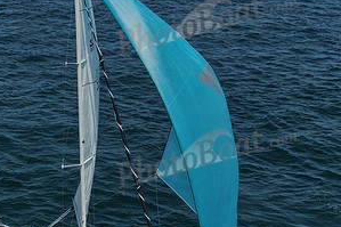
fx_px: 918
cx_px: 51
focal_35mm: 97
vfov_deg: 14.1
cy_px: 107
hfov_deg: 20.7
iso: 100
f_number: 3.8
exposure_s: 1/1600
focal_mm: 8.6
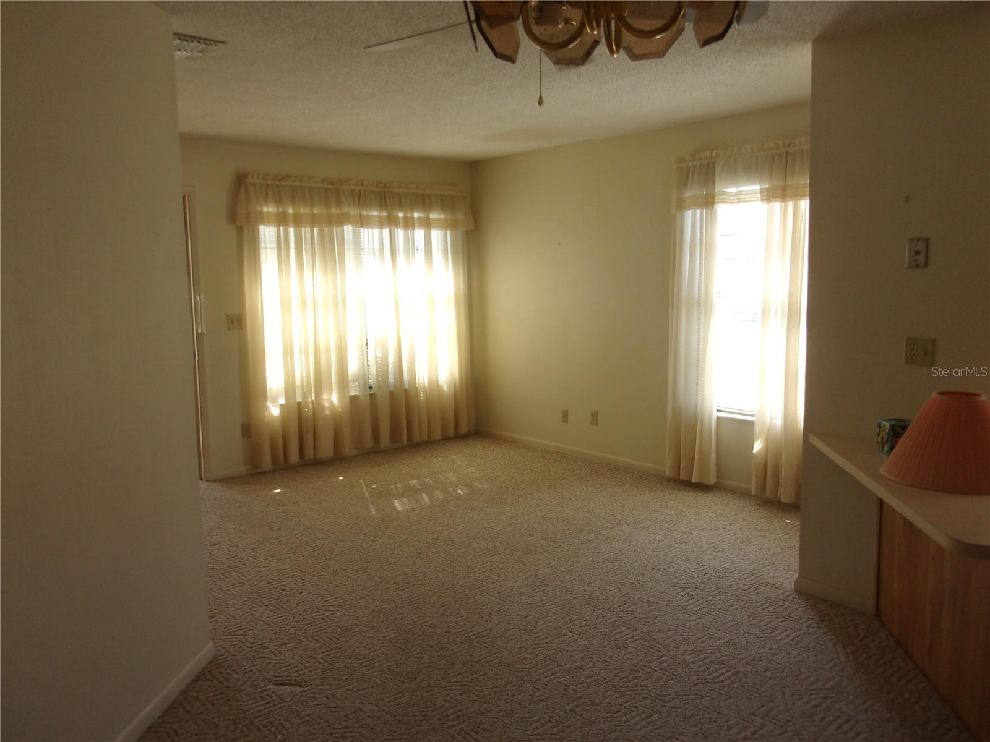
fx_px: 801
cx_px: 495
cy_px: 371
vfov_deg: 49.7
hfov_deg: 63.4
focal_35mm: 28
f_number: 3.9
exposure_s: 1/38
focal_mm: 5.1
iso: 80
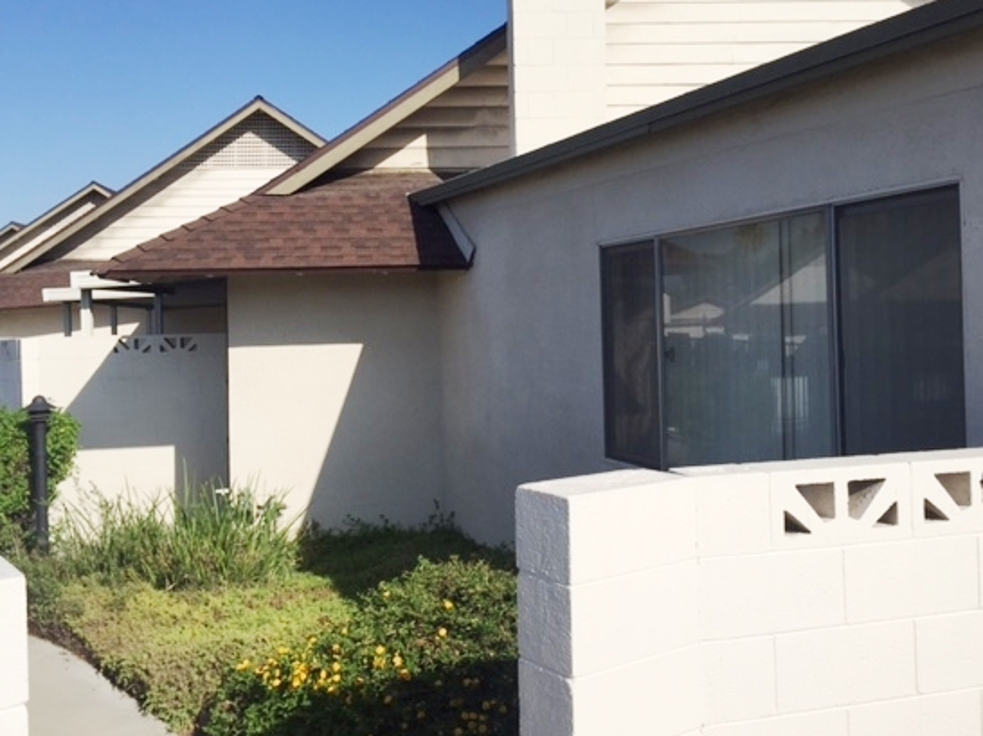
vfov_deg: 41.7
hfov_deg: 54.0
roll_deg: +0.8
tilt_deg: +0.2
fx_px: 965
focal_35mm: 34
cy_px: 322
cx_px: 475
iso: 32
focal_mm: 4.15
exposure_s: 1/2825
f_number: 2.2
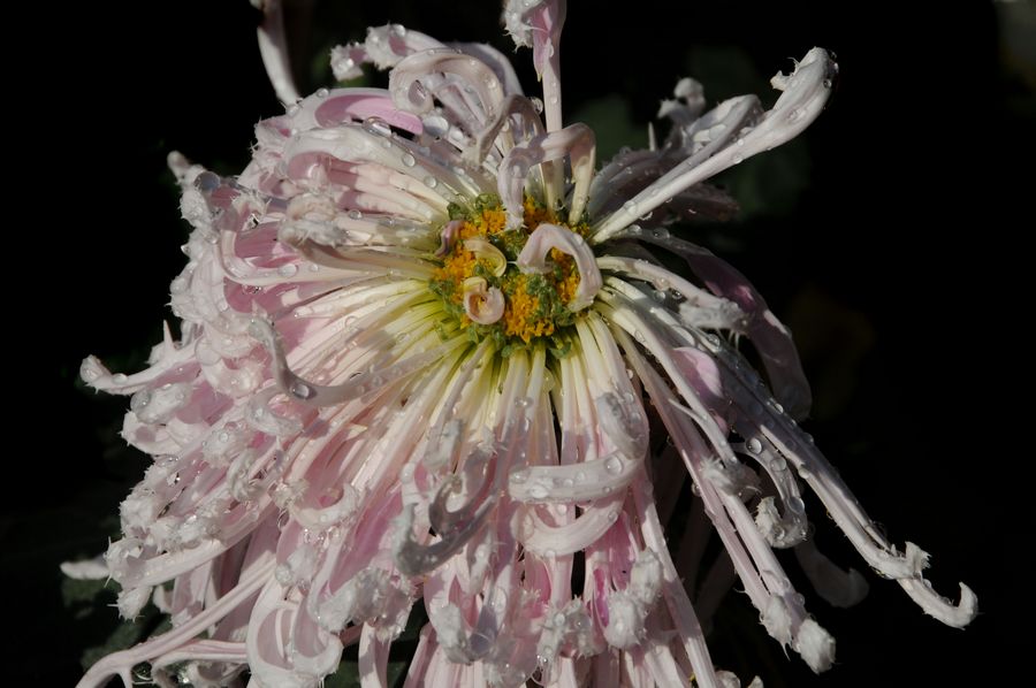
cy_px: 344
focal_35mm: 300
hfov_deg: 6.9
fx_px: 8624
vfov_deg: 4.6
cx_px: 518
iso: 200
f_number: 13
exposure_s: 1/640
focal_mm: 200
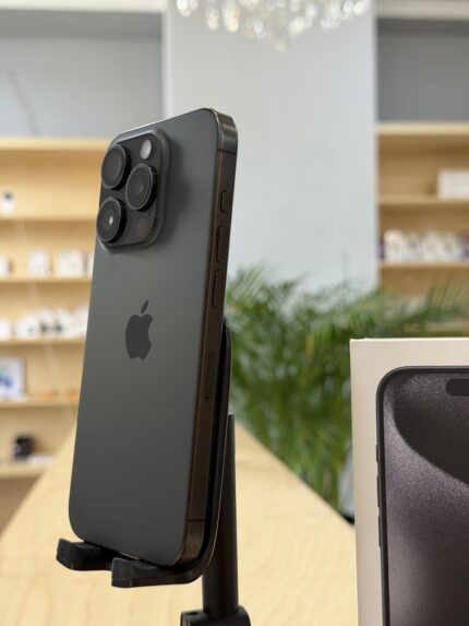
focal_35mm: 48
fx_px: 867
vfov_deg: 39.6
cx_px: 234
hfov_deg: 30.3
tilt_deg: +1.5
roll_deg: +0.3
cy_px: 313
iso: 50
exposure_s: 1/50
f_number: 1.78
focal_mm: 6.76
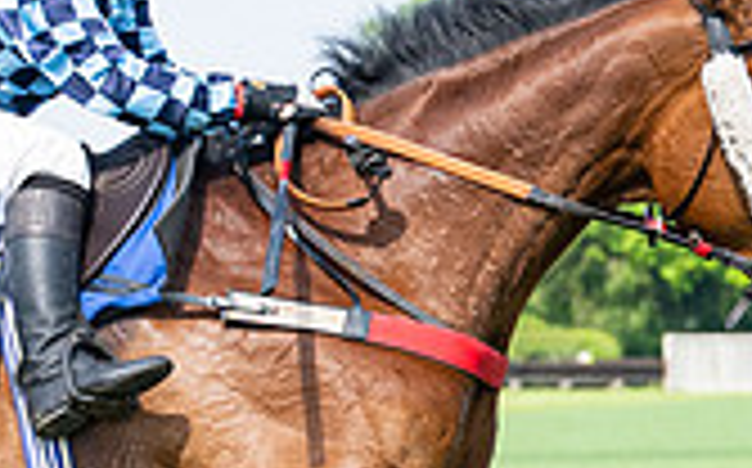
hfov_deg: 4.7
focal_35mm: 452
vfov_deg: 2.9
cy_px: 893
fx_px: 9254
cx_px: 339
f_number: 4
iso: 400
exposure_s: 1/2500
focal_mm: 70
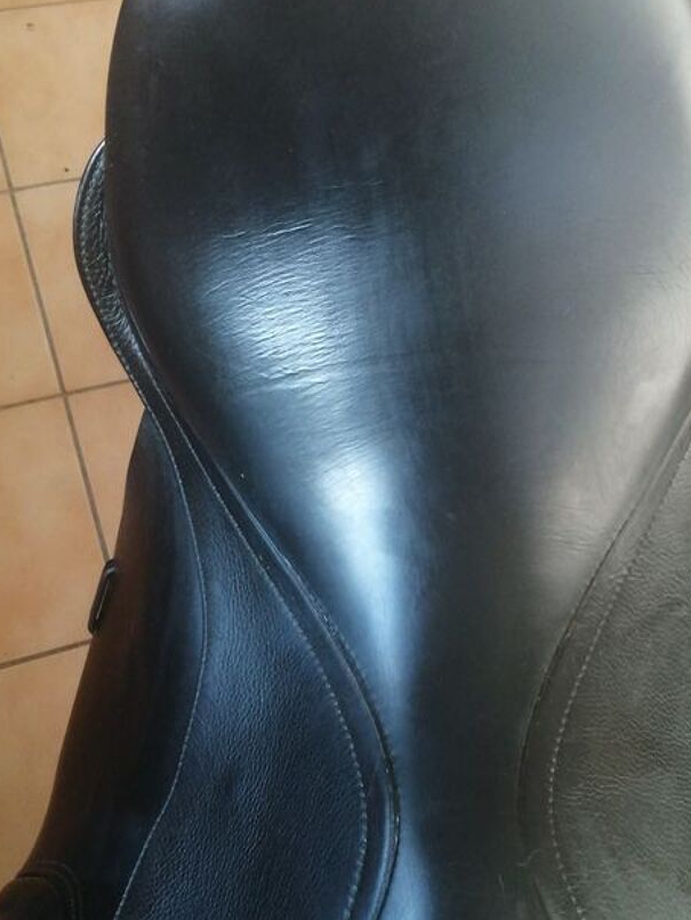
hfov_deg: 33.2
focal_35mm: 43
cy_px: 477
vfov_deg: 43.8
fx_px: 1144
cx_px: 490
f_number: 1.8
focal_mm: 3.46
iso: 200
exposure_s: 1/33.3
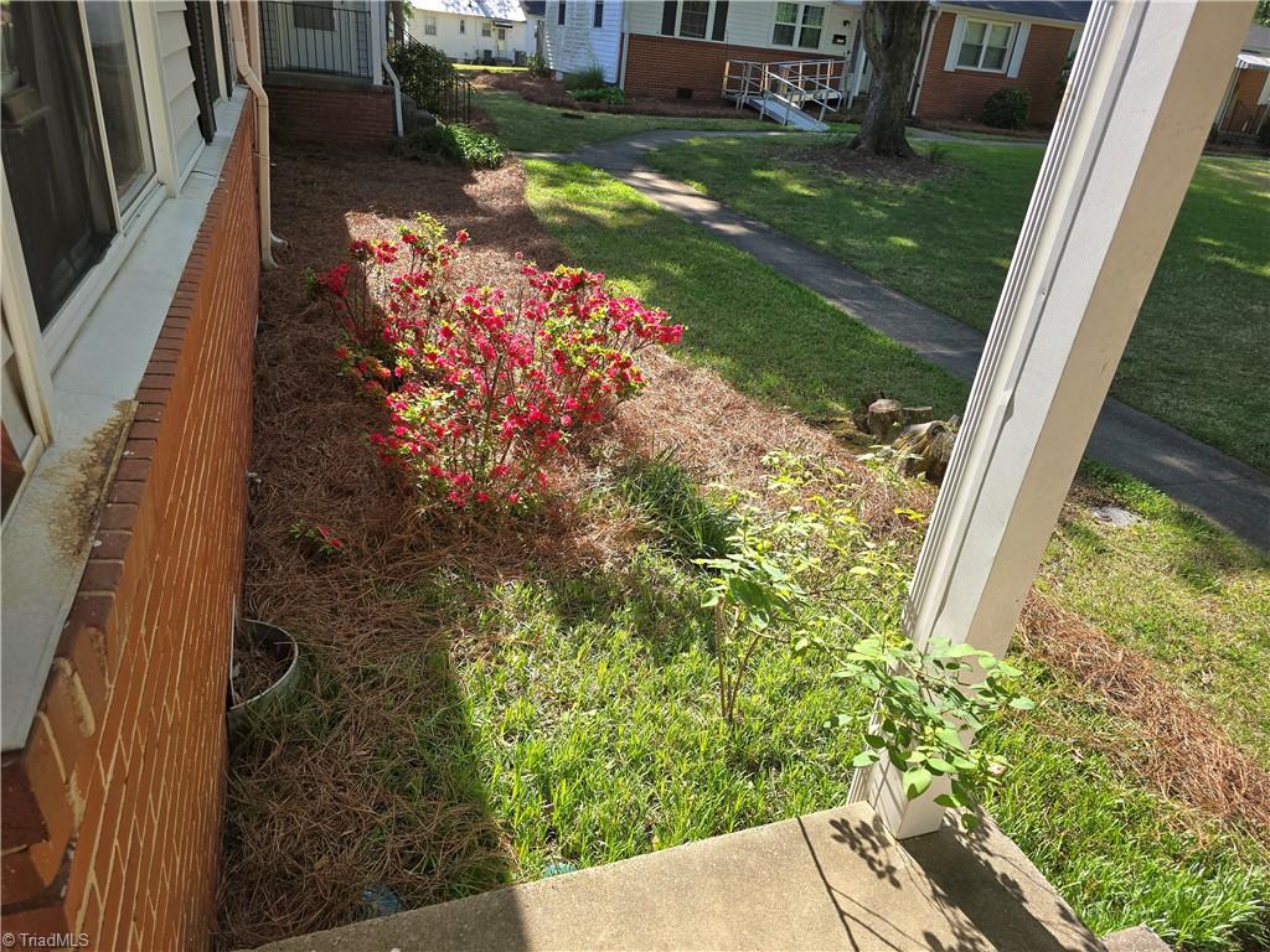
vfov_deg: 58.9
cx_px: 635
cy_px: 476
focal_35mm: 23
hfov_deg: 73.9
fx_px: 844
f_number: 1.7
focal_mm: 6.3
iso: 12
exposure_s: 1/234
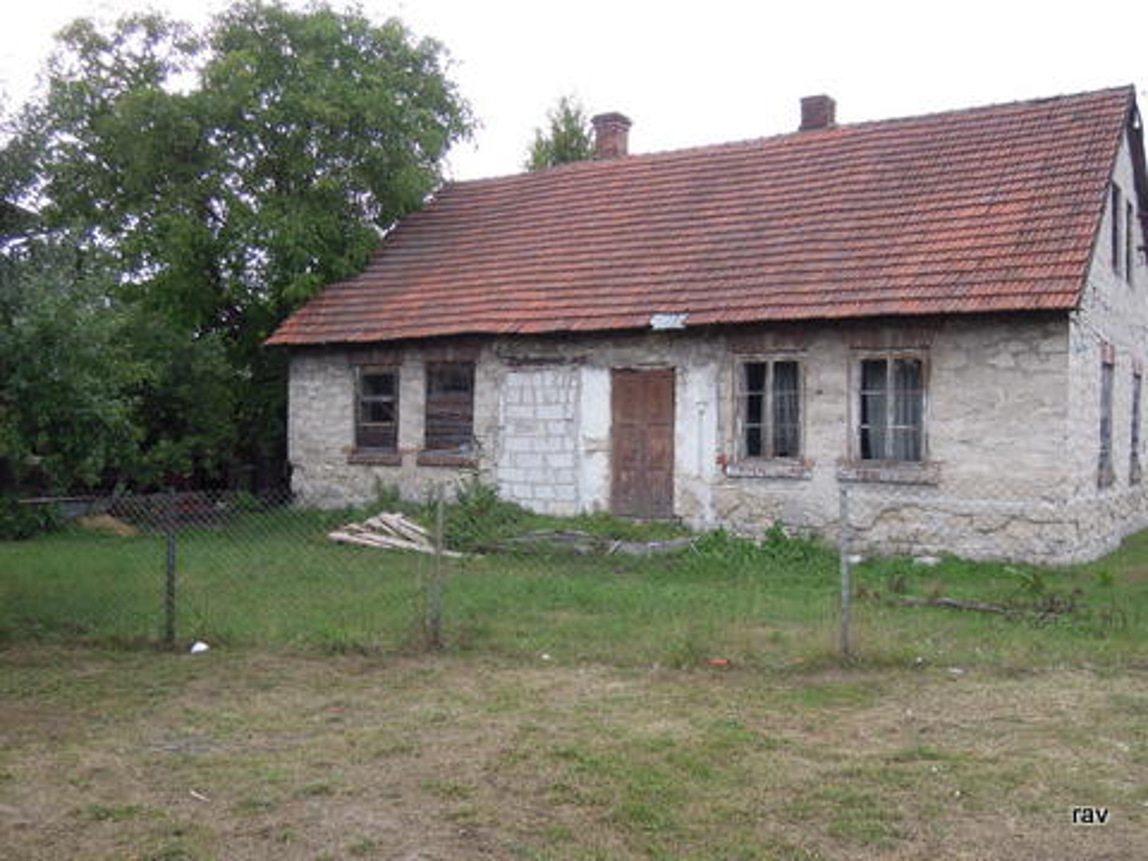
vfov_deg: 40.7
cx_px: 574
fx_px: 1161
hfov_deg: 52.6
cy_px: 430
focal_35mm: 35
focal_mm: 6.3
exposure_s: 1/100
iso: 160
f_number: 3.2
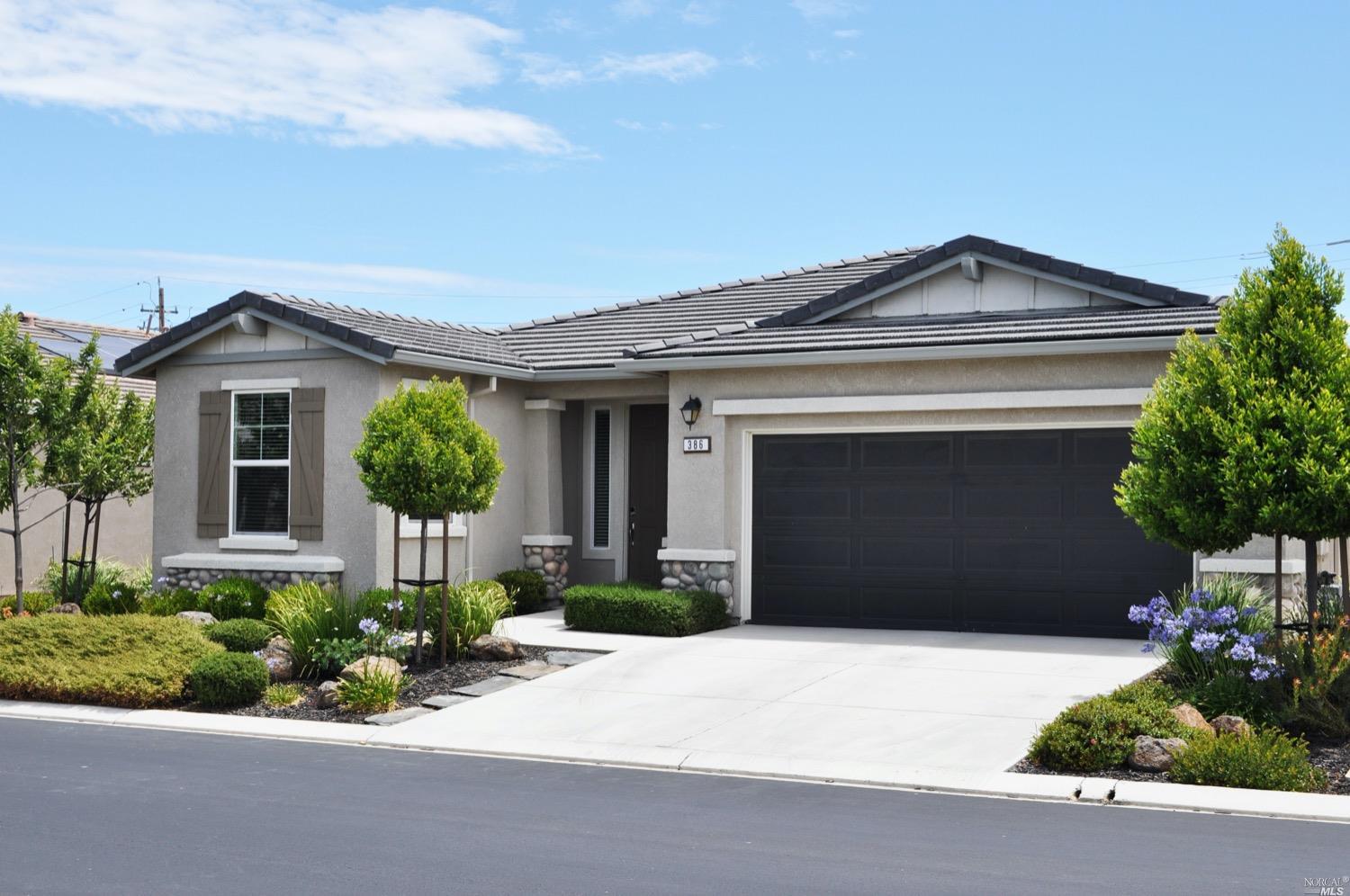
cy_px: 448
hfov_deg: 45.0
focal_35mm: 44
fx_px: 1629
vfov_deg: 30.8
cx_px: 675
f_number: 9
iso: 200
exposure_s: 1/320
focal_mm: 29
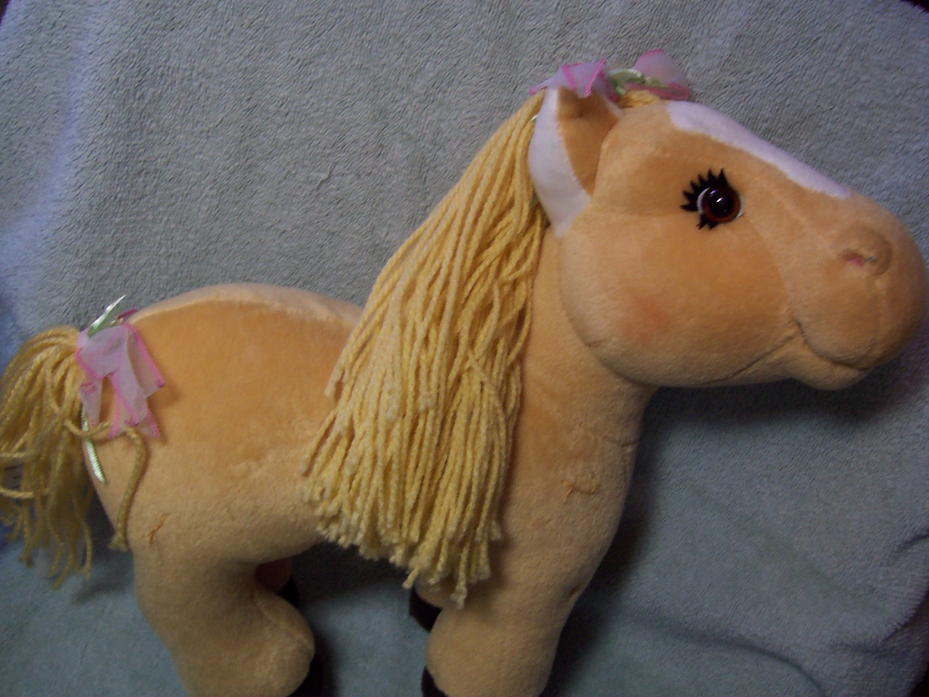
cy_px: 348
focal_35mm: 37
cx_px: 464
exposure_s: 1/30
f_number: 2.8
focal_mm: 5.6
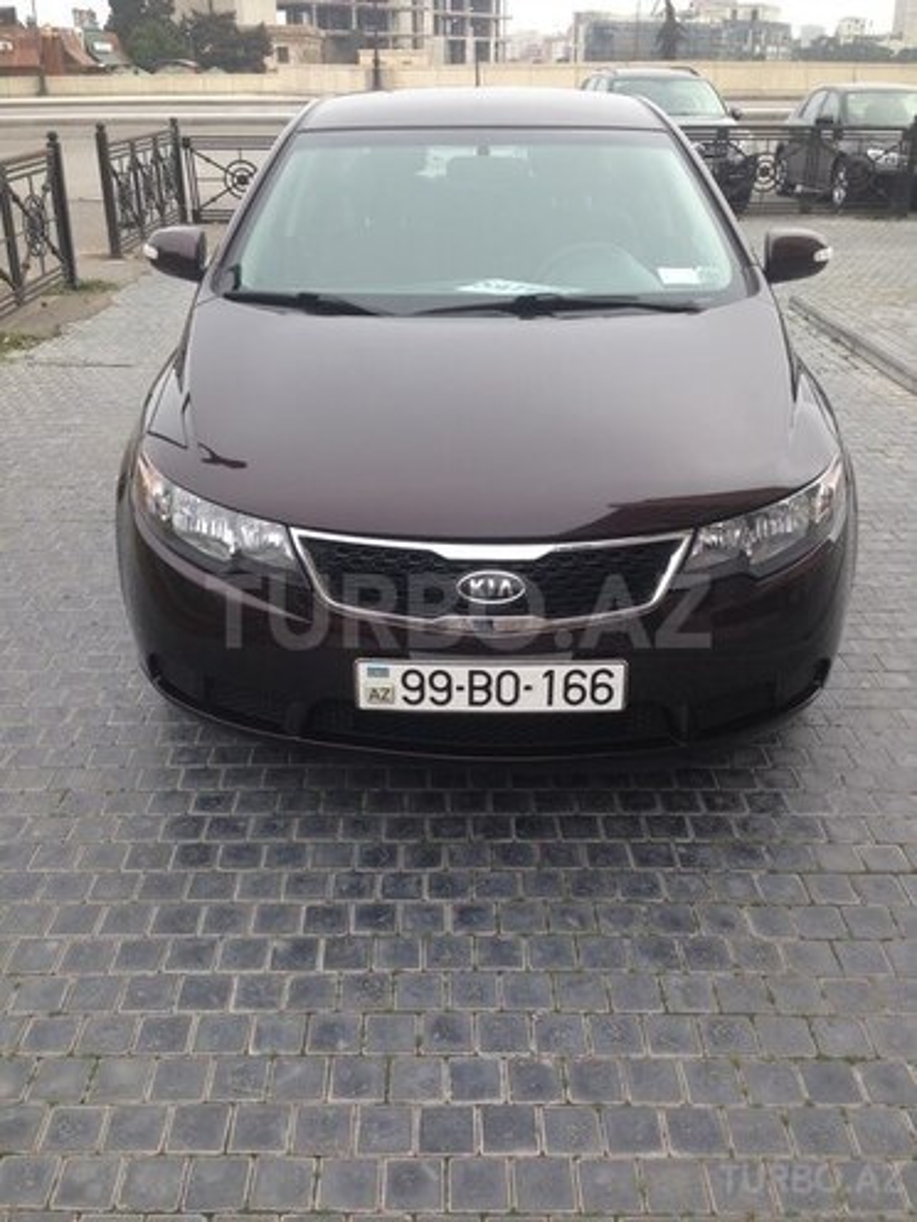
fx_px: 1166
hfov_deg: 42.9
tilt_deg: -28.4
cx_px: 458
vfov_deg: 55.4
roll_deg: -2.3
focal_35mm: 33
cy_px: 611
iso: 50
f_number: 2.4
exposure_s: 1/328
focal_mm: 4.12
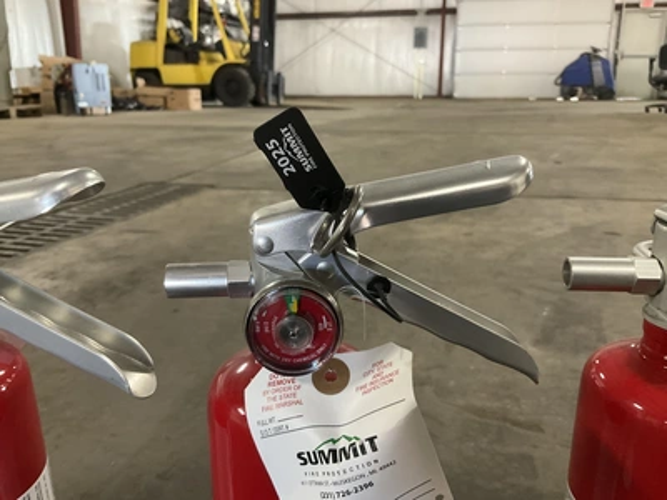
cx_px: 334
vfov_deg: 48.2
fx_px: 559
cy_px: 250
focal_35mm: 29
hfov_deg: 61.7
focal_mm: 3
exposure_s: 1/60
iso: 250
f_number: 1.8
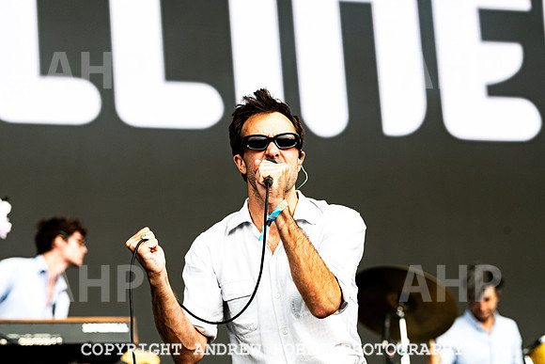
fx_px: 2038
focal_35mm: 135
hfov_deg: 15.2
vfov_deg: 10.2
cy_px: 182
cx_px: 278
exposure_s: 1/1250
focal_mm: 130
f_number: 5
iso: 250
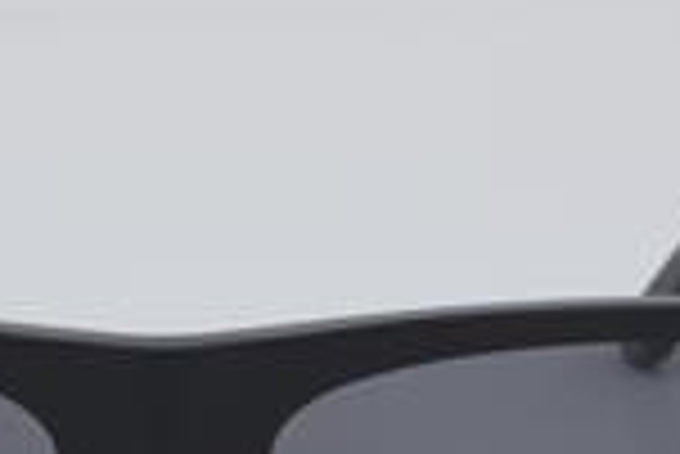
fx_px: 4128
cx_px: 167
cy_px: 535
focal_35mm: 218
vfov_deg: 6.3
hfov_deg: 9.4
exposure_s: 1/4
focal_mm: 55
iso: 100
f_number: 32
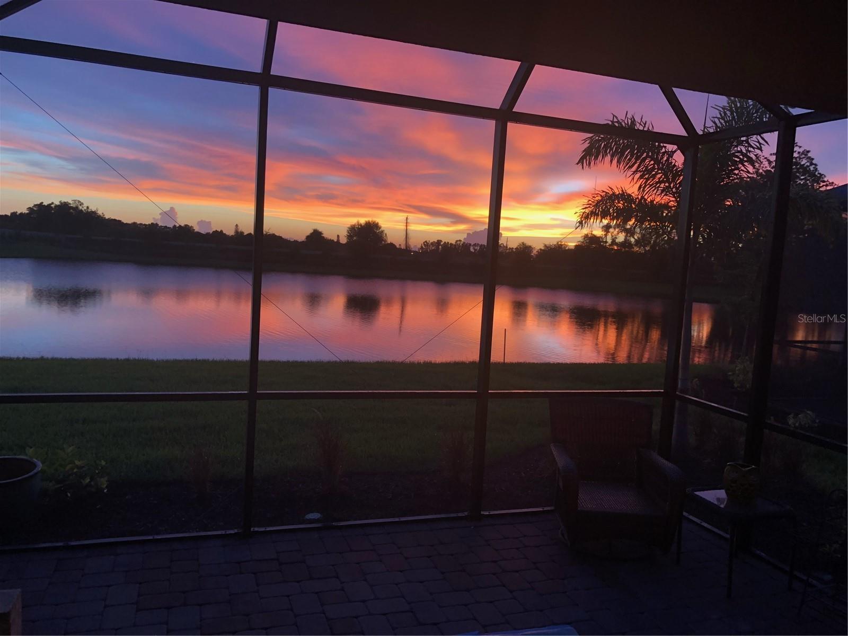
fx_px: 686
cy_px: 318
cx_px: 424
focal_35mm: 28
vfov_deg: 49.7
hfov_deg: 63.4
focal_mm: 3.99
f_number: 1.8
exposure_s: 1/60
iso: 250
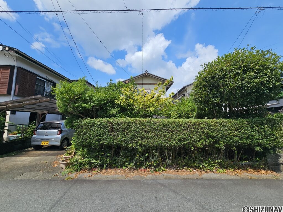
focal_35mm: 13
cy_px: 106
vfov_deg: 89.9
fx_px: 106
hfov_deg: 106.2
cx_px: 142
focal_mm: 2.2
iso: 50
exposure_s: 1/2628
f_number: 2.2
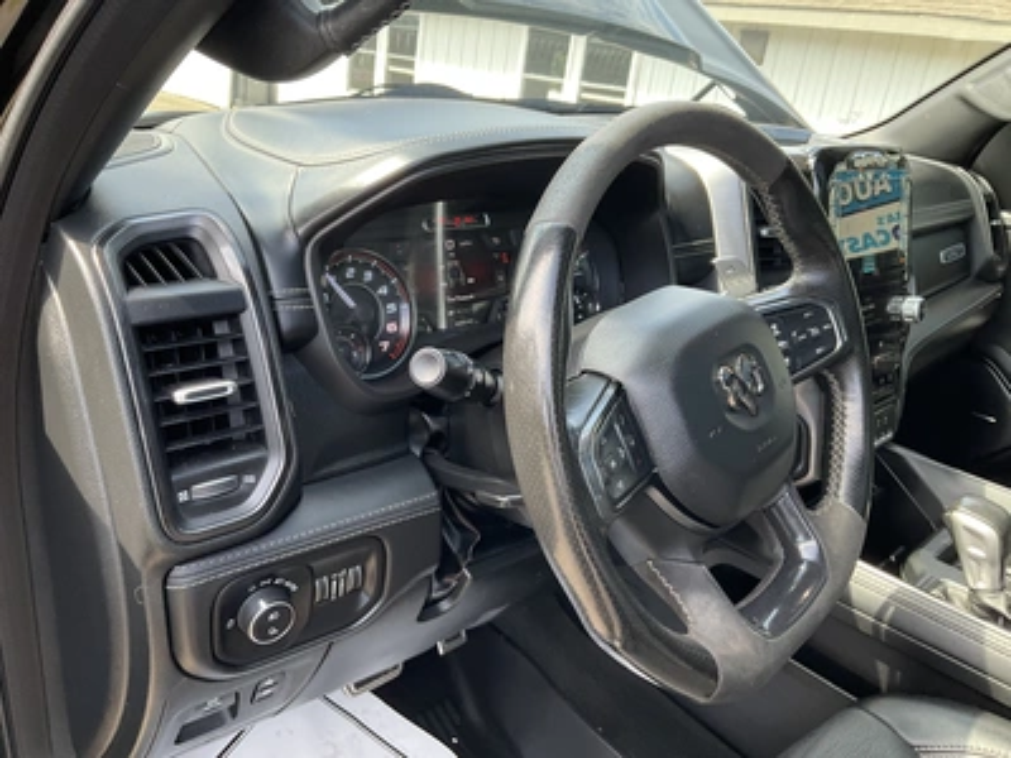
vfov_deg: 48.2
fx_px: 847
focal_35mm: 29
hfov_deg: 61.7
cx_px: 506
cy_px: 379
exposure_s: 1/122
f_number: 1.8
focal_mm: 3
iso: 50
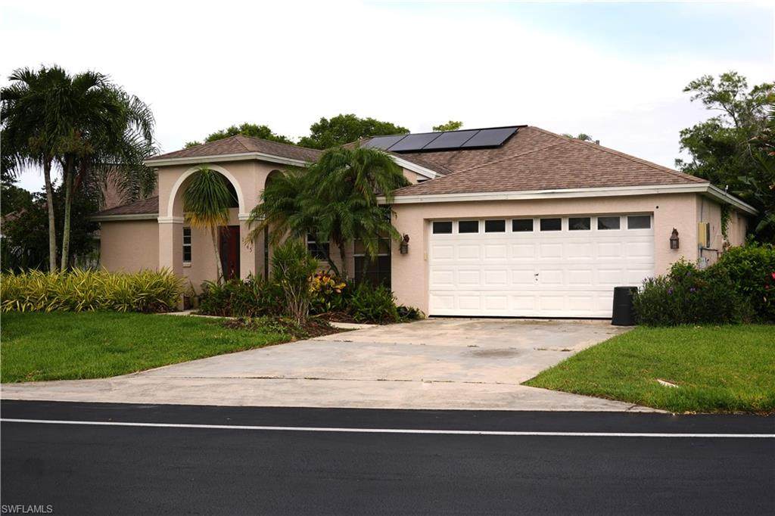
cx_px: 388
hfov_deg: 46.4
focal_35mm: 42
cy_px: 258
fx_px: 904
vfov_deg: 31.9
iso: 250
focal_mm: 28
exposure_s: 1/1250
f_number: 5.6
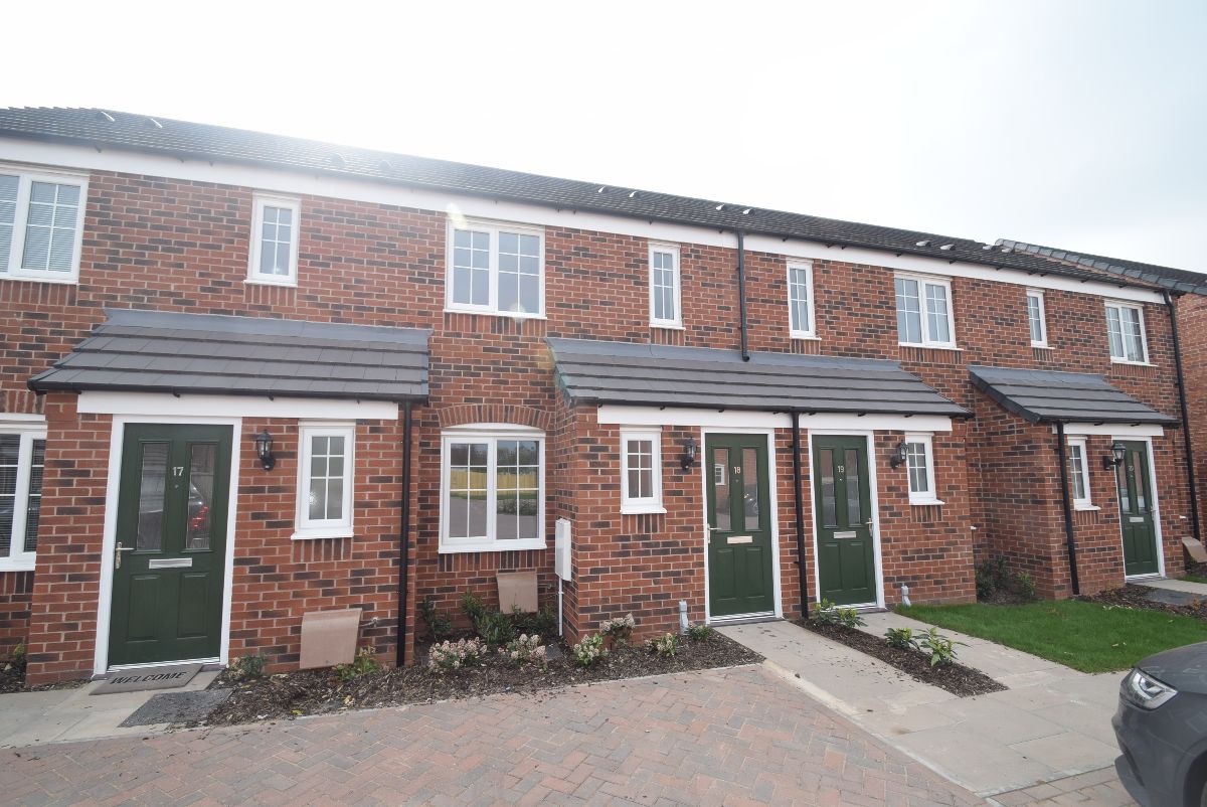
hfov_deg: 100.3
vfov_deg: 77.4
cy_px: 404
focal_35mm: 15
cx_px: 604
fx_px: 503
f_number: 8
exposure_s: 1/250
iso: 250
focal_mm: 10
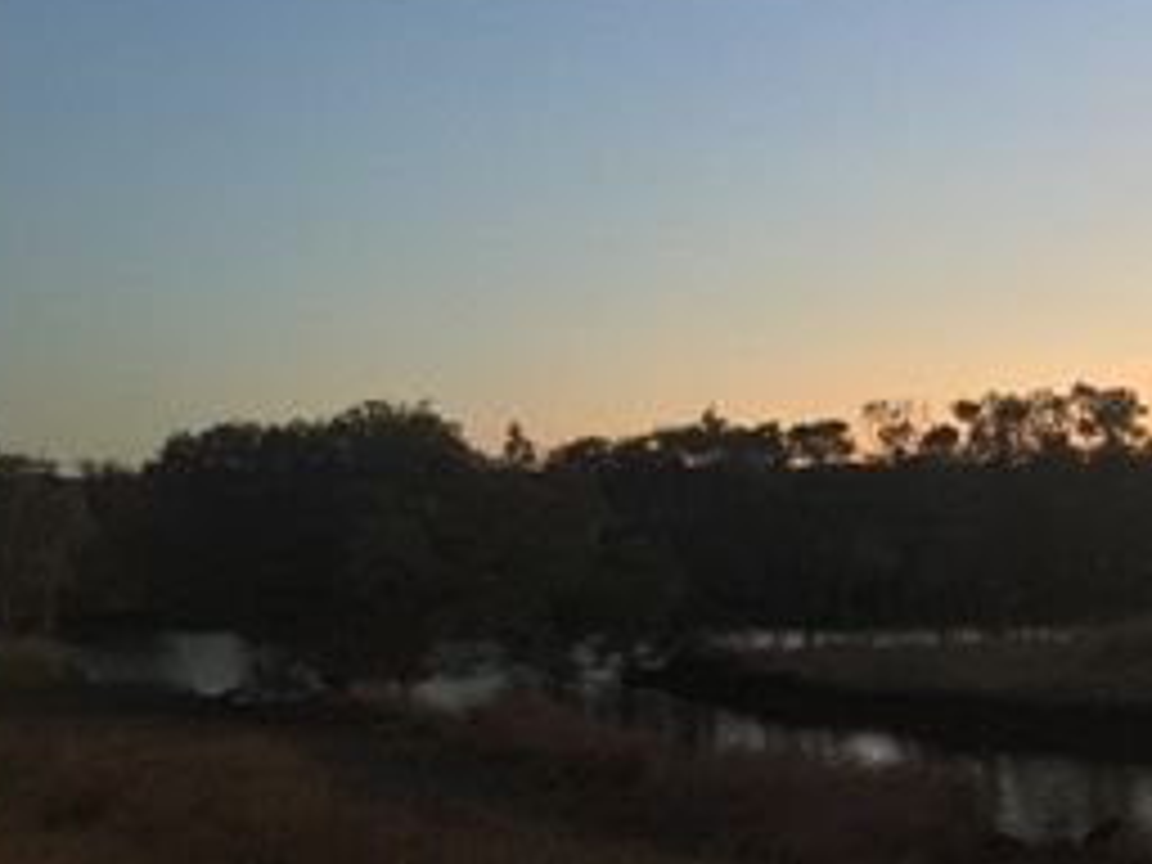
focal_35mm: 59
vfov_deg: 24.6
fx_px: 1963
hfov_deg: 31.2
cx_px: 1035
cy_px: 630
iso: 160
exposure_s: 1/30
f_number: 2.2
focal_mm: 4.15
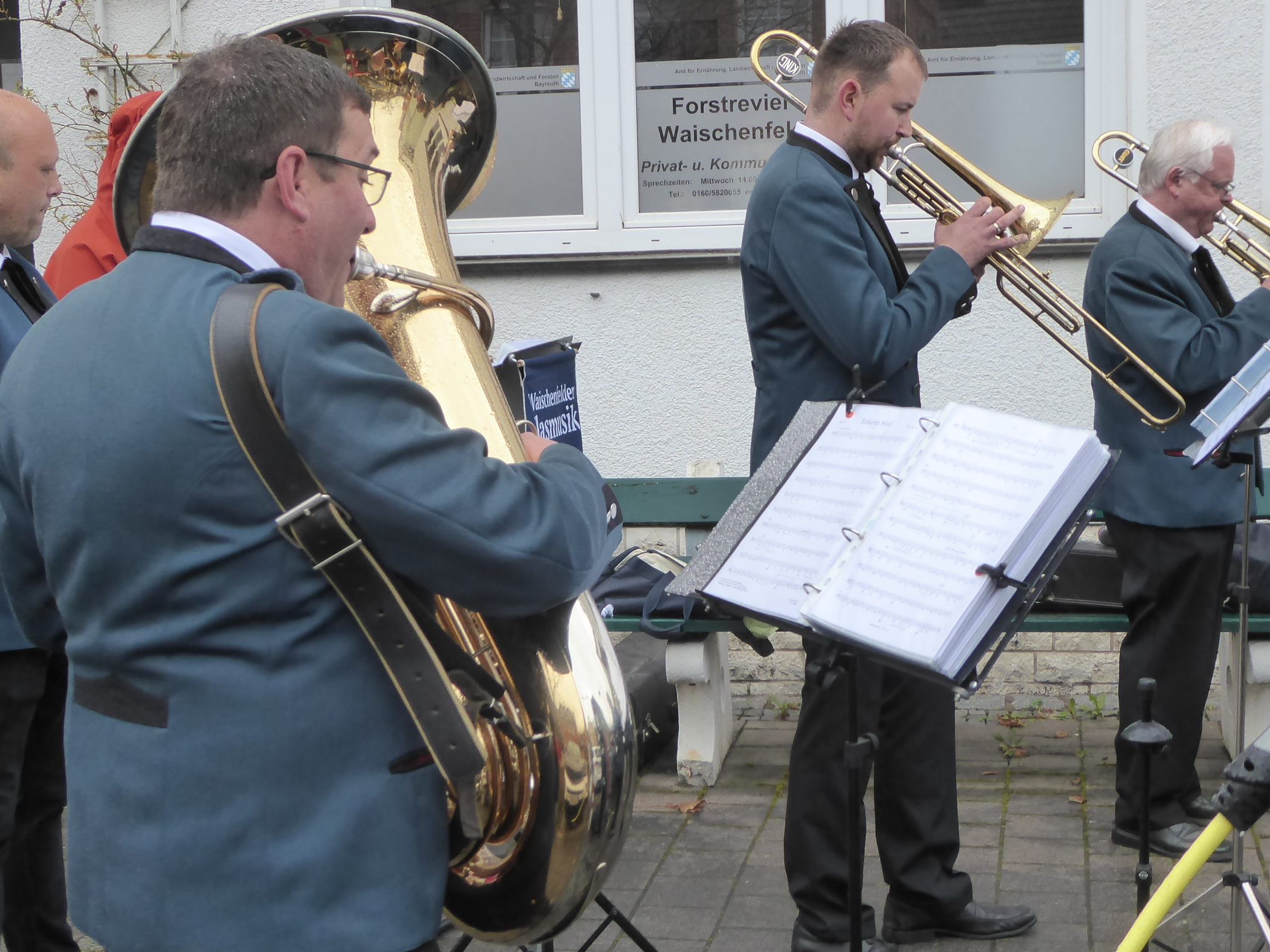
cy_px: 512
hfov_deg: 33.8
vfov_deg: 25.6
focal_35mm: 57
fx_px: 2091
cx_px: 616
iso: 160
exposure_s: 1/200
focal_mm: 7.8
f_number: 3.9
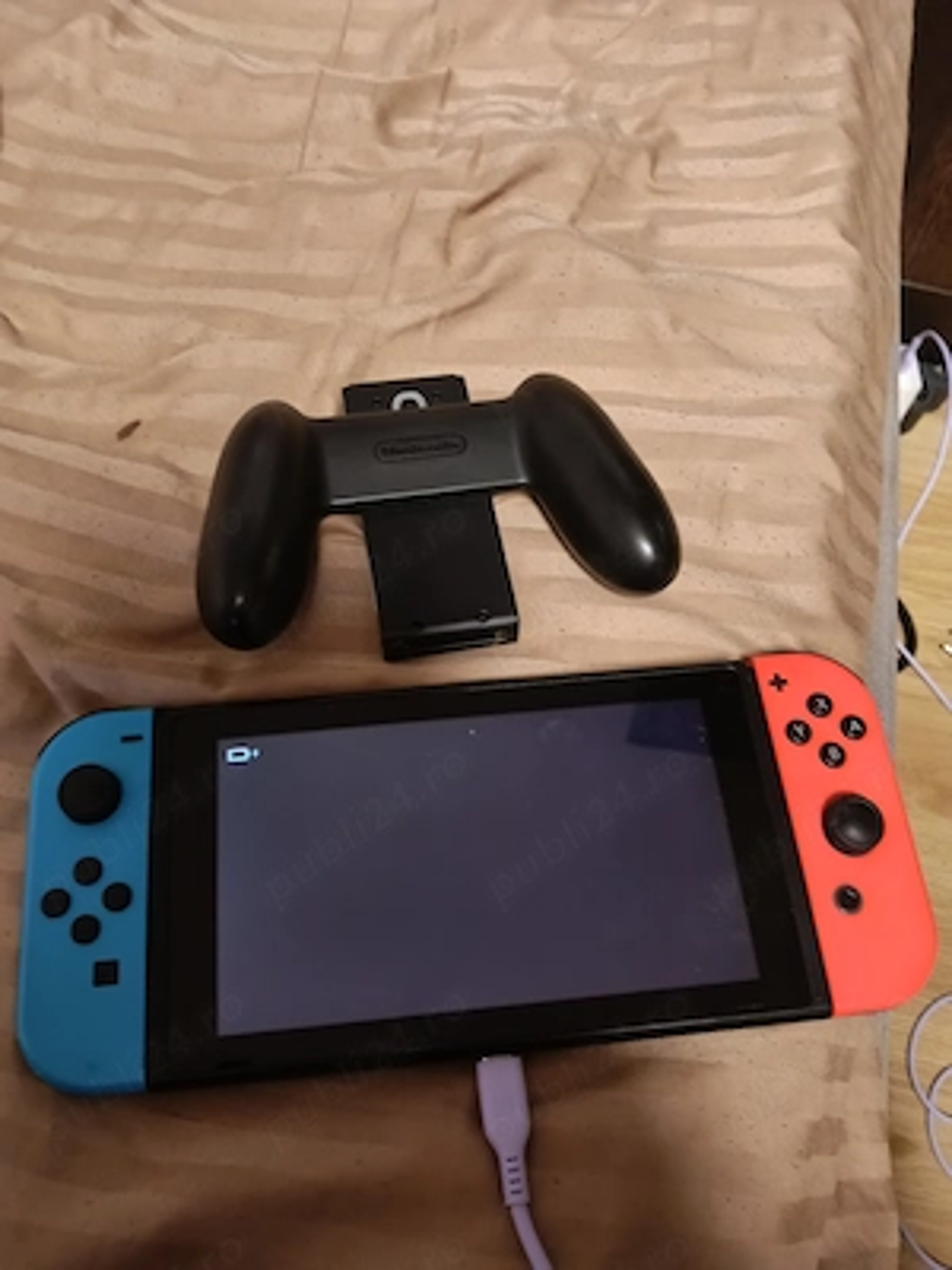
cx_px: 476
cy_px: 635
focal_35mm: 27
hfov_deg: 51.4
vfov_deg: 65.3
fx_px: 990
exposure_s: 1/20
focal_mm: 3.98
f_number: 1.8
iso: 3200
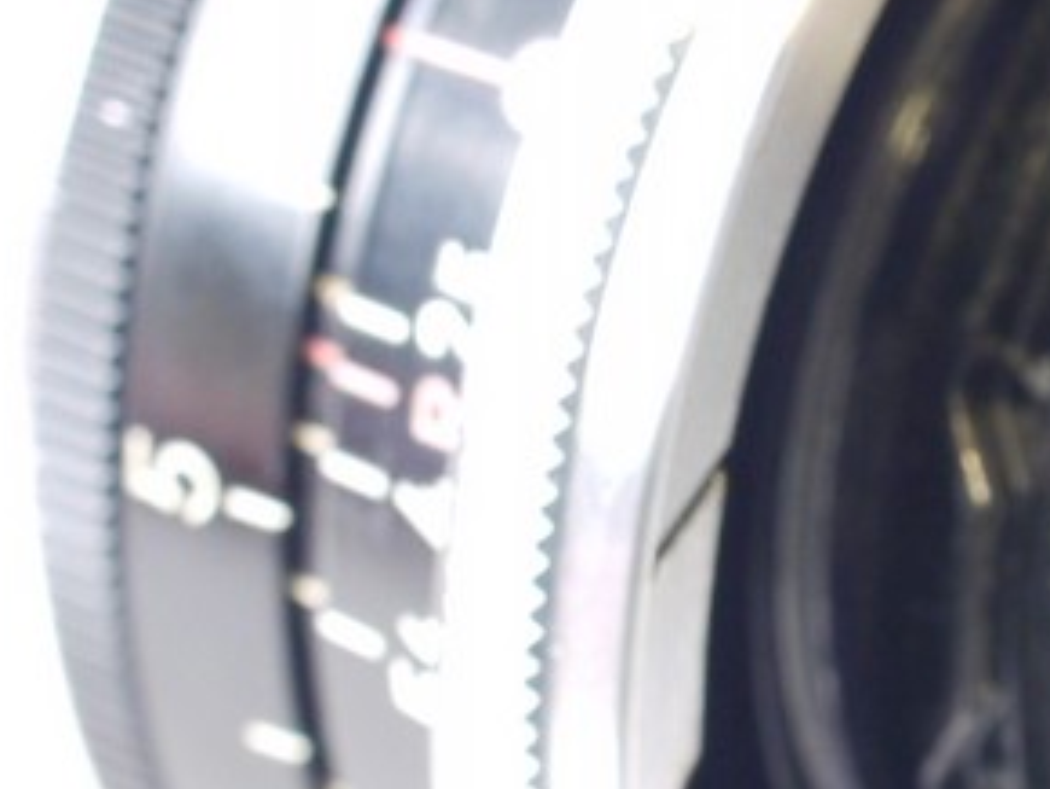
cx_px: 1133
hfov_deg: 7.9
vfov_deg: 6.0
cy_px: 514
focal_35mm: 248
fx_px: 7529
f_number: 6.3
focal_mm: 30
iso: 400
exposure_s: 1/13
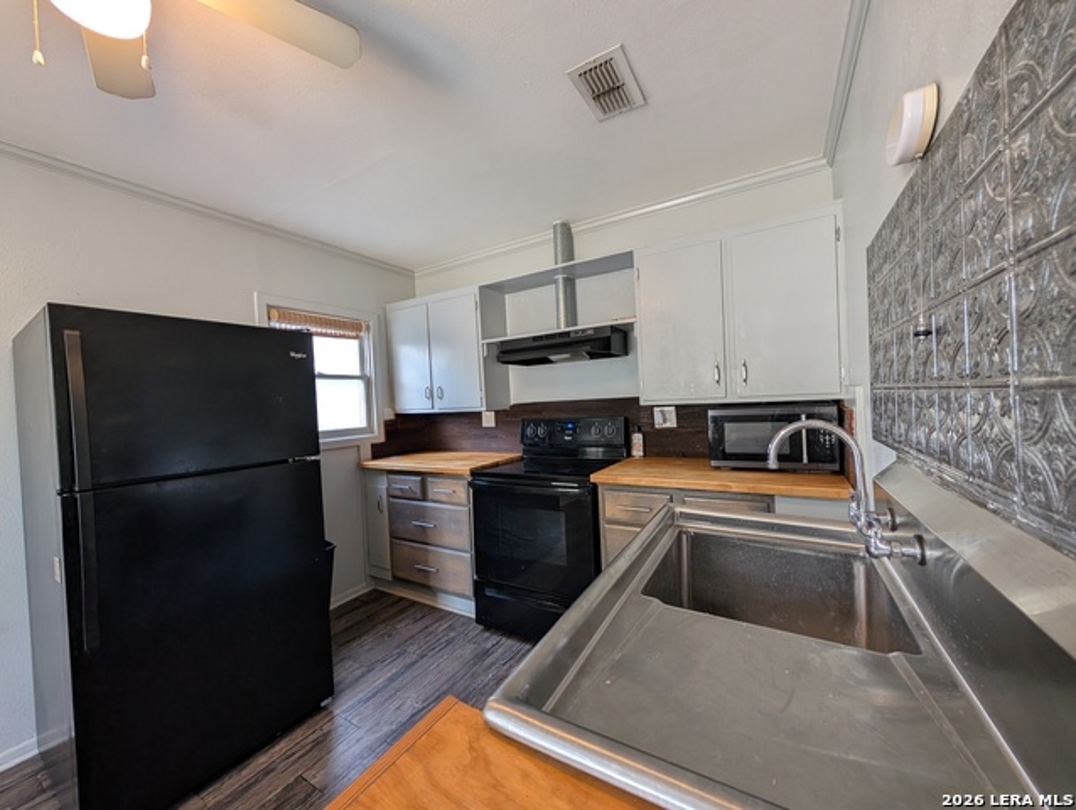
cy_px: 405
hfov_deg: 110.5
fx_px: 373
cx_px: 538
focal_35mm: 12
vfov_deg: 94.6
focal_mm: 2.02
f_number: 1.7
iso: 118
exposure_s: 1/60
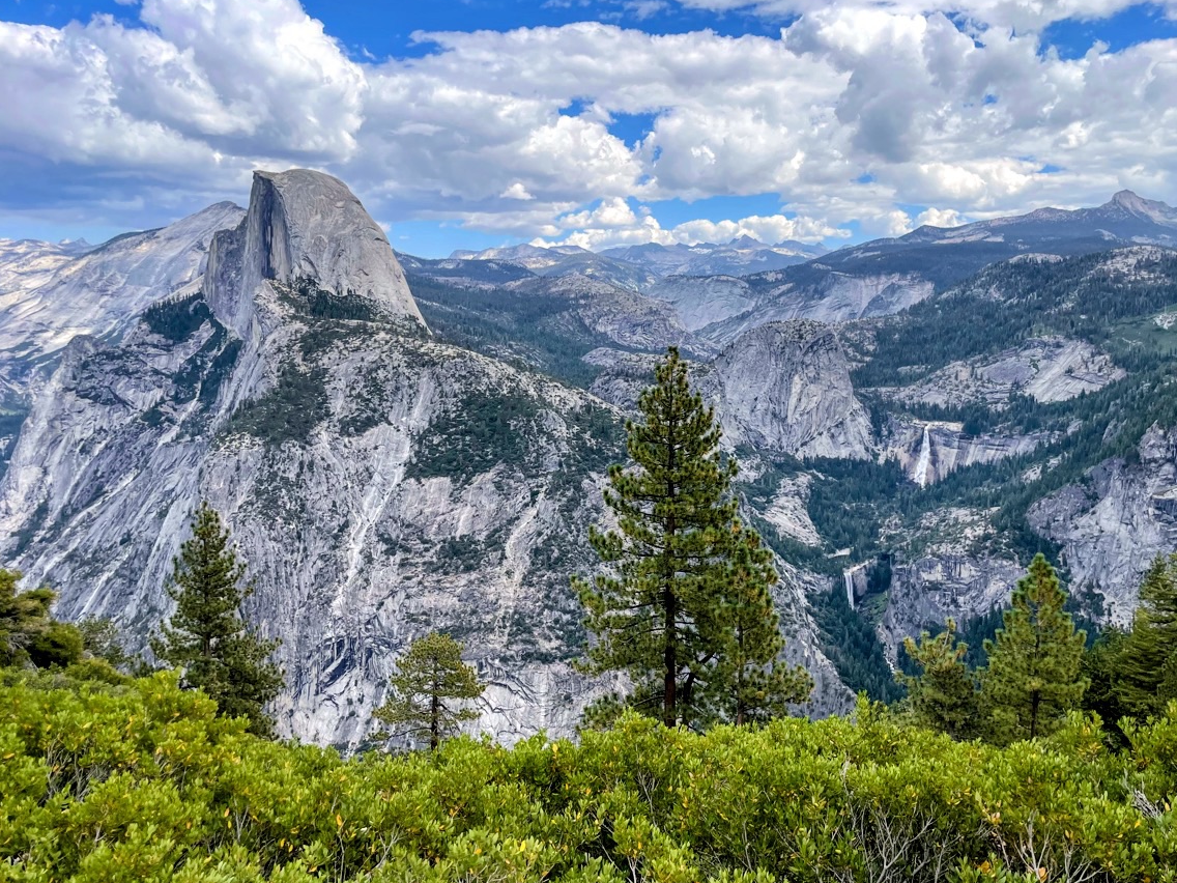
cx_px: 621
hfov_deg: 59.9
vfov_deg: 46.7
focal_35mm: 30
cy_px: 396
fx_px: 1020
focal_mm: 4.2
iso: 32
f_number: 1.6
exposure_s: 1/3401
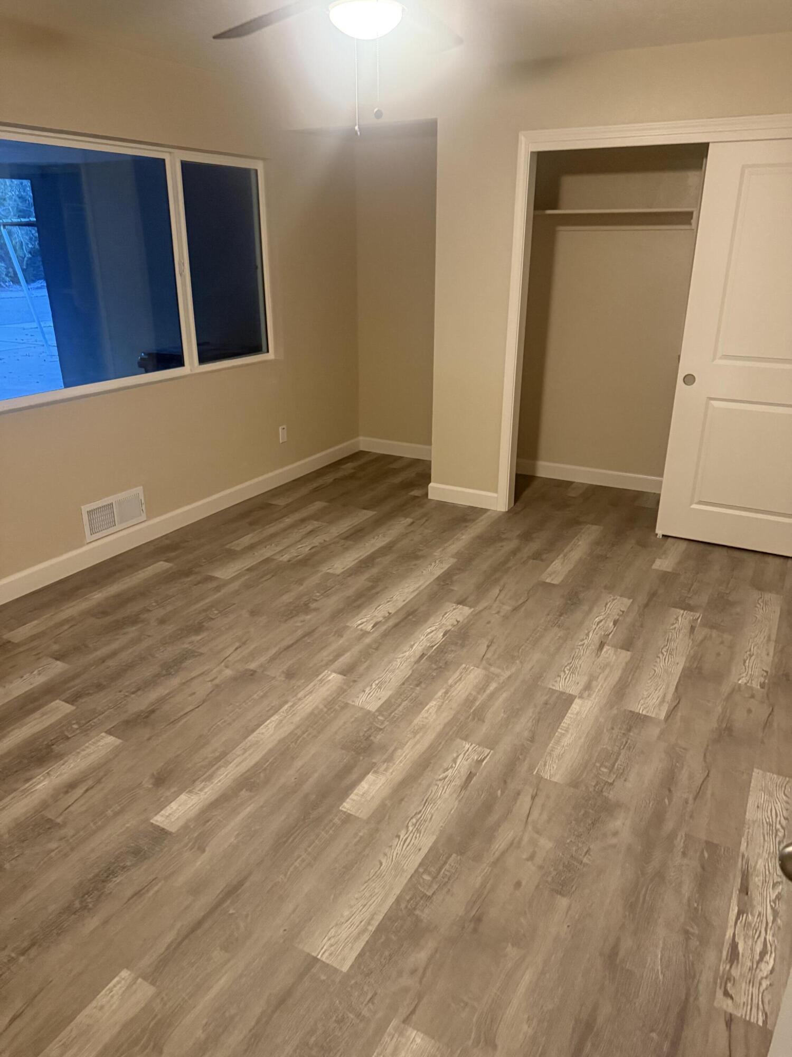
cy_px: 528
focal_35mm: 24
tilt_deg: -21.9
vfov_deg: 71.6
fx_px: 732
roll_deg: +0.9
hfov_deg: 56.8
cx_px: 396
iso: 800
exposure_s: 1/40
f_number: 1.78
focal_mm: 6.76
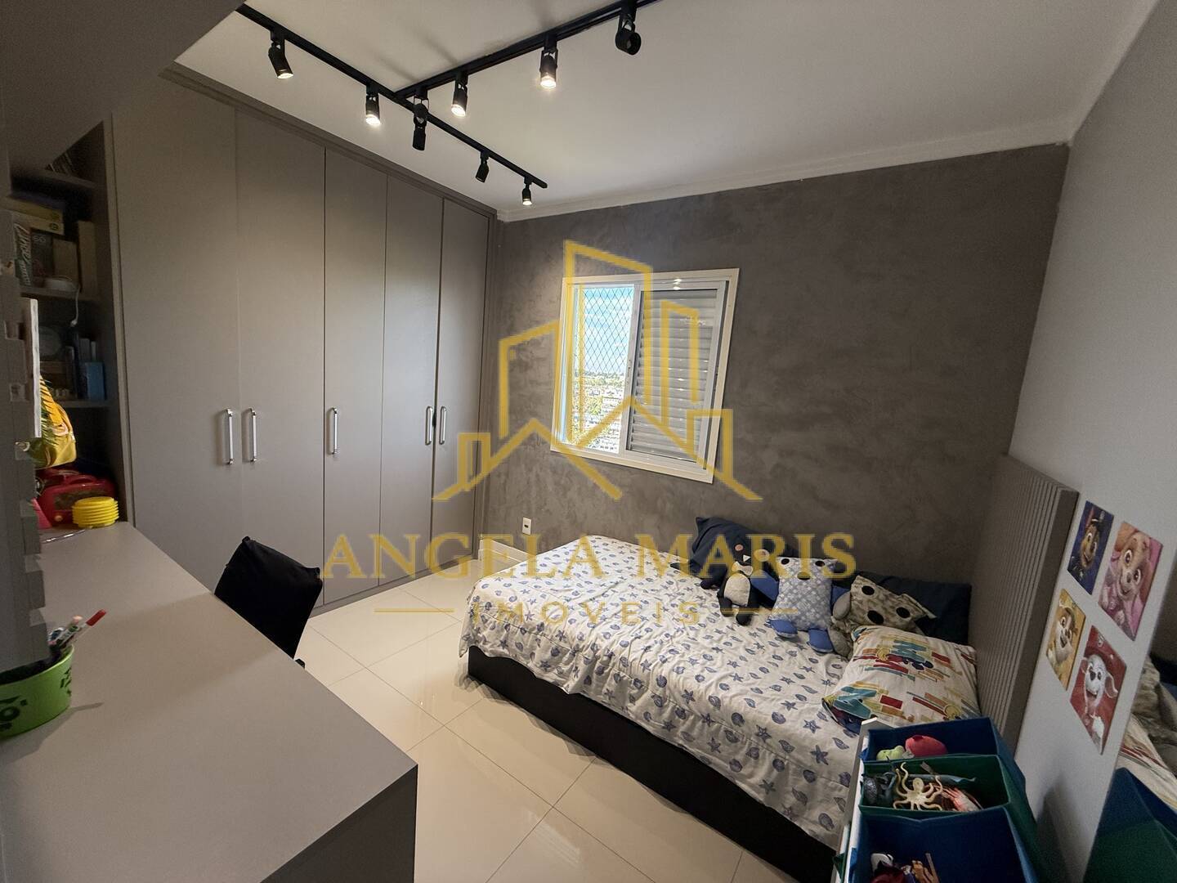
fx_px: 476
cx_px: 588
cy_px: 442
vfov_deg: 85.7
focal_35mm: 14
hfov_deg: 102.1
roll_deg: -4.4
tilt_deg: -7.3
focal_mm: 2.22
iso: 250
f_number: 2.2
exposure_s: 1/120
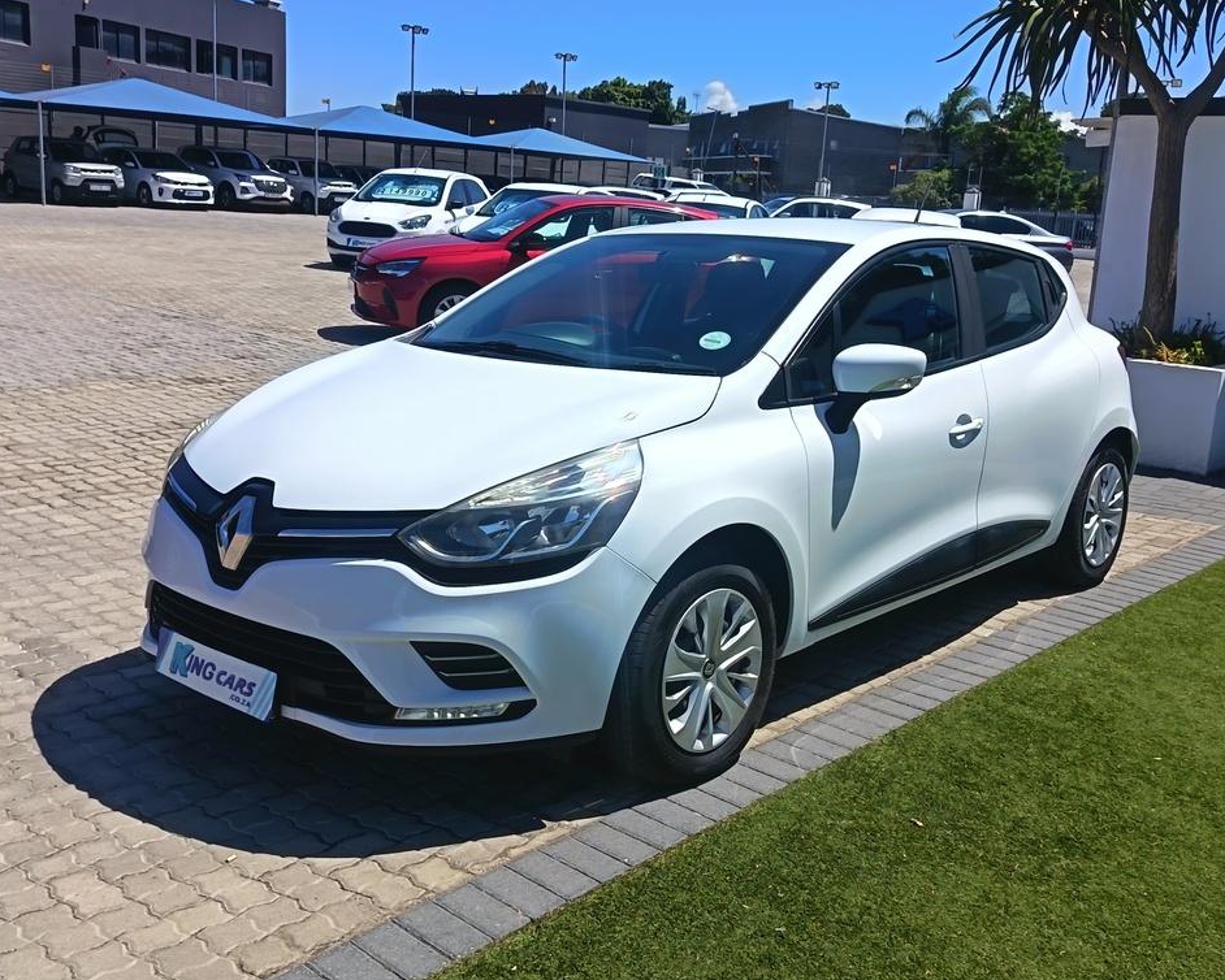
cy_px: 489
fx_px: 1269
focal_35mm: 35
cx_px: 633
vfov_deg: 42.2
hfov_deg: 51.5
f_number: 1.75
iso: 100
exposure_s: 1/1225
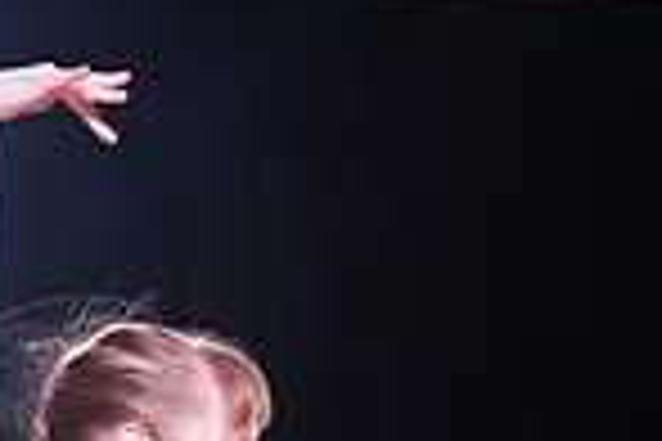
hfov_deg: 7.5
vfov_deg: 4.9
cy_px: 994
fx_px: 5075
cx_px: 313
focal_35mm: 276
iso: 1250
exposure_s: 1/400
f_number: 2.8
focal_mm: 70
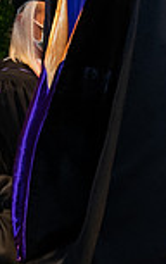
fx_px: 1725
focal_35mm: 239
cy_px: -56
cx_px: 334
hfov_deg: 5.4
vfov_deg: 8.7
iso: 1600
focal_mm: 62
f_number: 6.3
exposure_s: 1/200
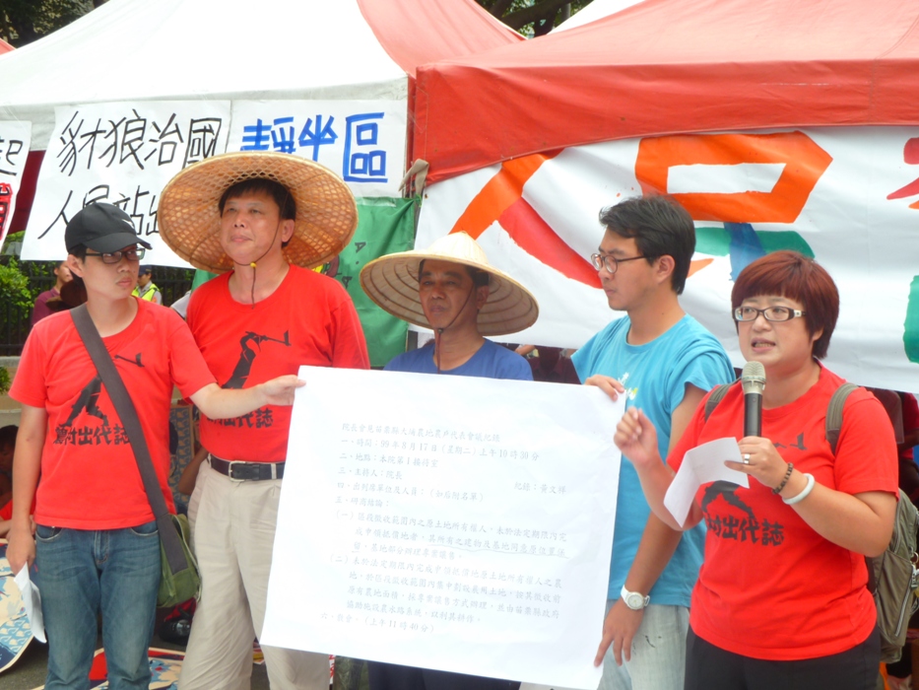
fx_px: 1779
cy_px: 345
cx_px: 460
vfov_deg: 21.9
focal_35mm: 67
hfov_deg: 29.0
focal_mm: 11
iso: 80
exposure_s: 1/60
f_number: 4.1
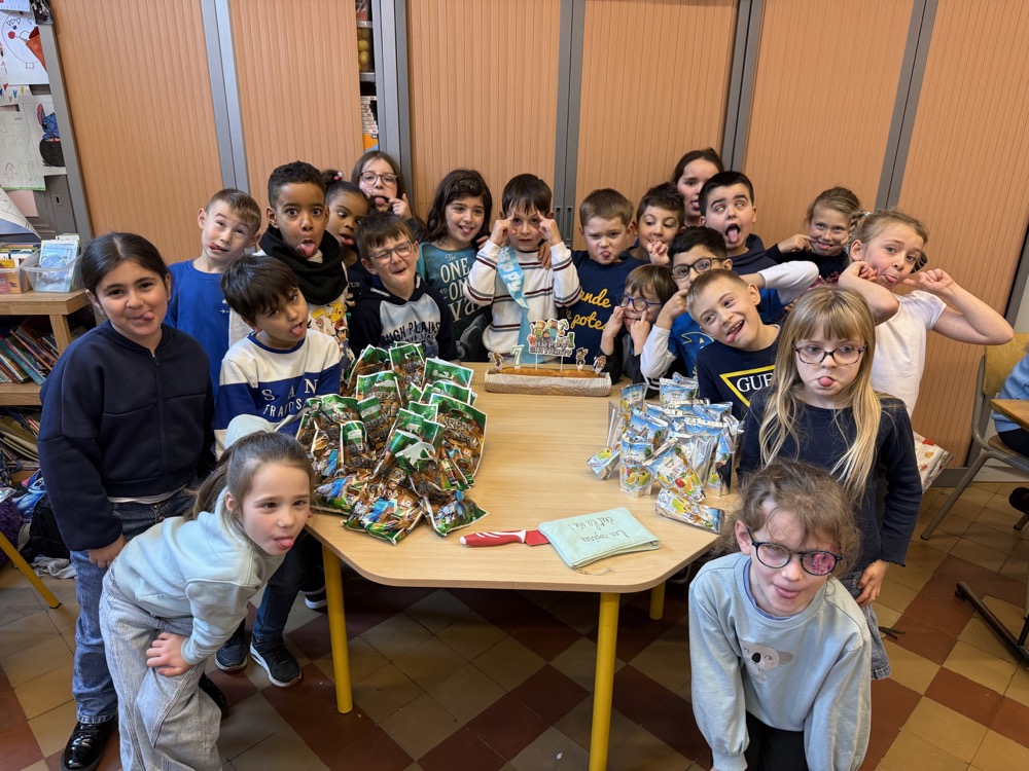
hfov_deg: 71.6
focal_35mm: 24
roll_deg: -0.7
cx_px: 514
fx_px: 713
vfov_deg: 56.8
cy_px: 386
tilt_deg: -20.3
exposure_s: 1/50
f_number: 1.78
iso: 160
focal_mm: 6.76
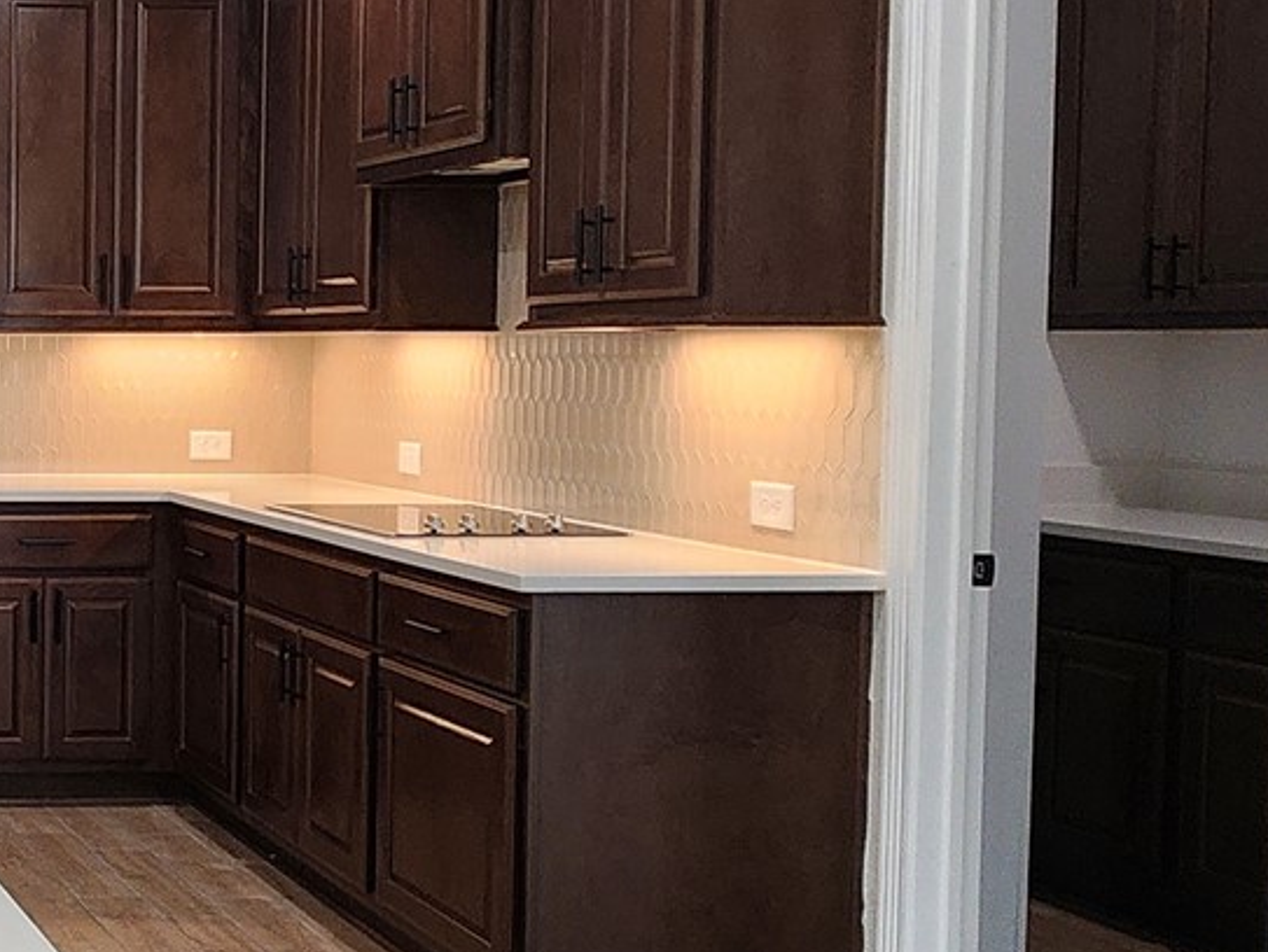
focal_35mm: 49
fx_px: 1796
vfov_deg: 29.7
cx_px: -353
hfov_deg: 31.0
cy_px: 446
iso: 160
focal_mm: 2.2
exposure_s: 1/60
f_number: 2.2
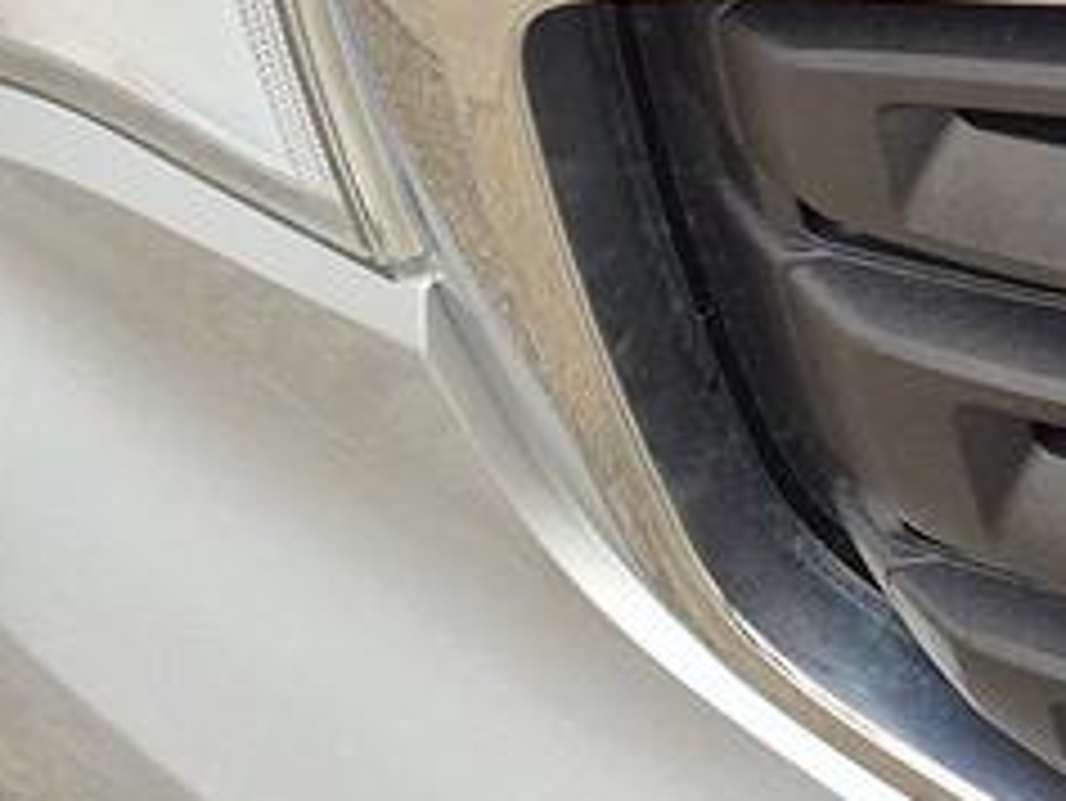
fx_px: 3821
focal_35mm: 124
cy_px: -972
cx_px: 2847
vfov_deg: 10.6
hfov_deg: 11.7
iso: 50
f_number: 1.8
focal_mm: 5.4
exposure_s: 1/180
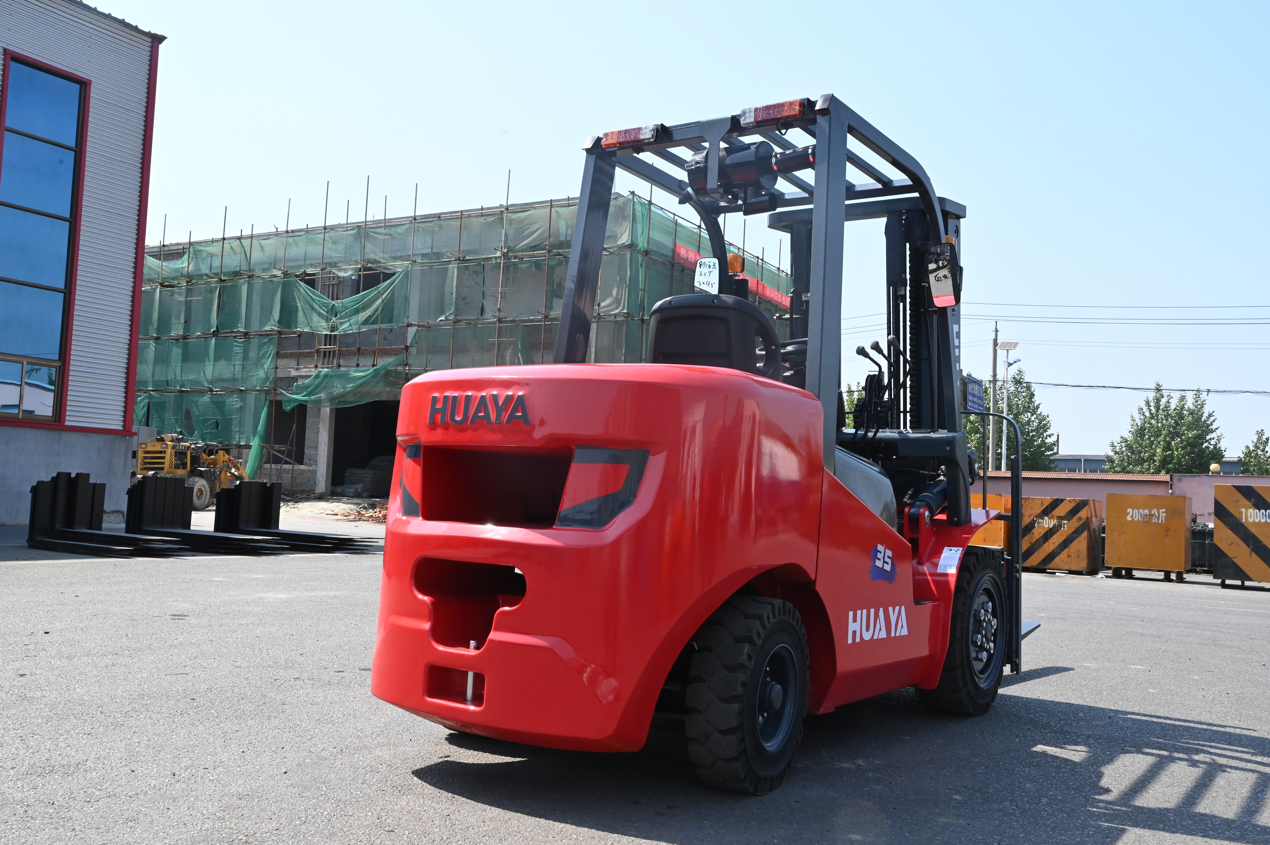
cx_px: 635
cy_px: 422
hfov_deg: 59.5
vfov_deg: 41.7
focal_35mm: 32
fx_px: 1110
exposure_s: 1/1000
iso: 2500
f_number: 16
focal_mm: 31.5
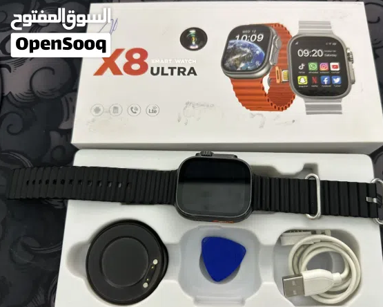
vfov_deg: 53.2
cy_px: 157
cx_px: 215
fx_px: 306
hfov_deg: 63.9
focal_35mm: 27
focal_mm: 6.86
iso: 400
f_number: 1.78
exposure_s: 1/50
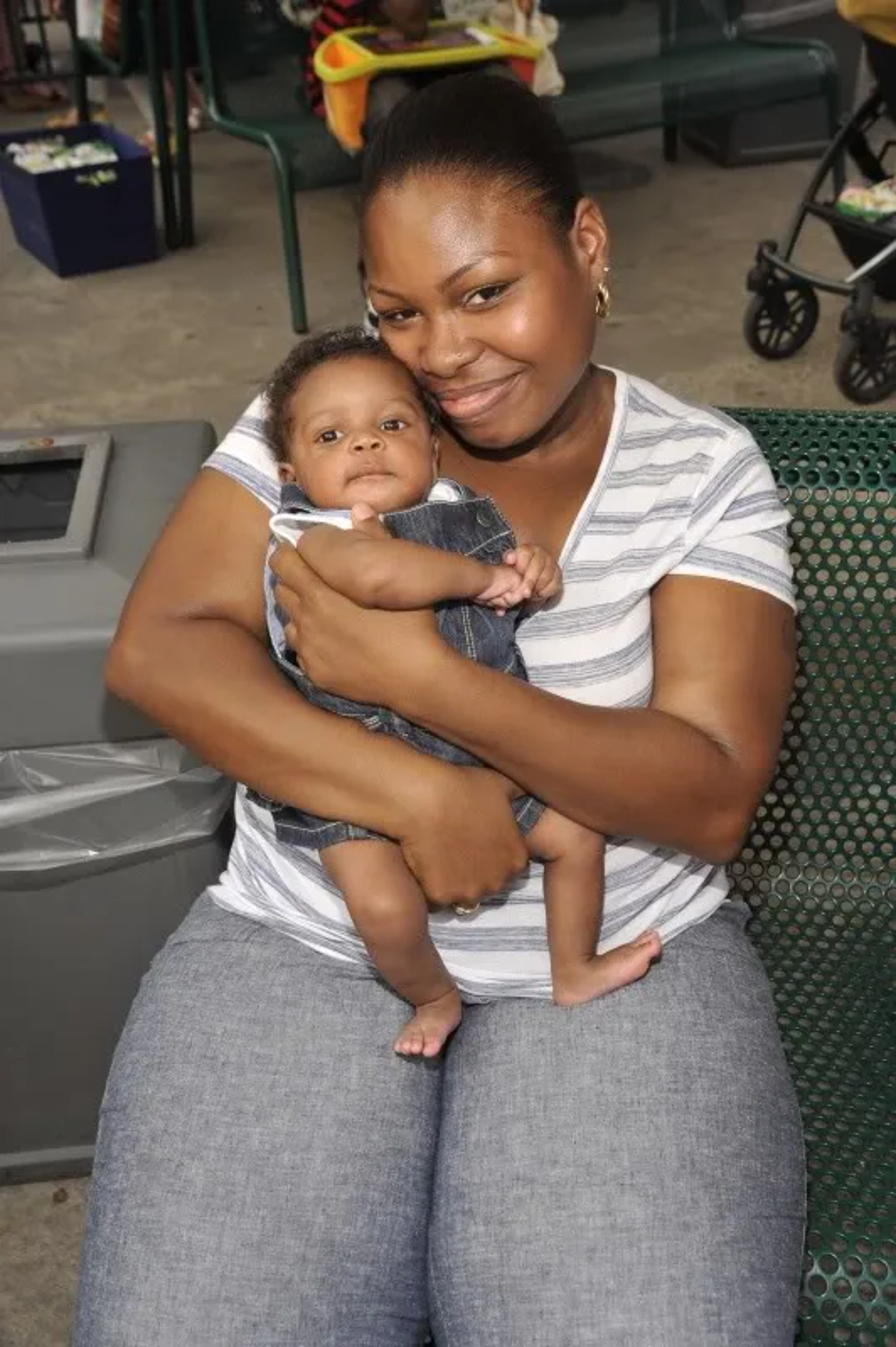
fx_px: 1421
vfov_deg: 50.7
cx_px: 448
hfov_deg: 35.0
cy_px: 674
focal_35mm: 38
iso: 320
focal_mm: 38
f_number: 8
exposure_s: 1/200
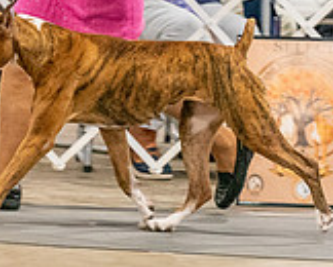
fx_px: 4085
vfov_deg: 3.7
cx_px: 57
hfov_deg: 4.7
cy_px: -23
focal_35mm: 414
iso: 6400
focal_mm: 106
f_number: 3.5
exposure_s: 1/250
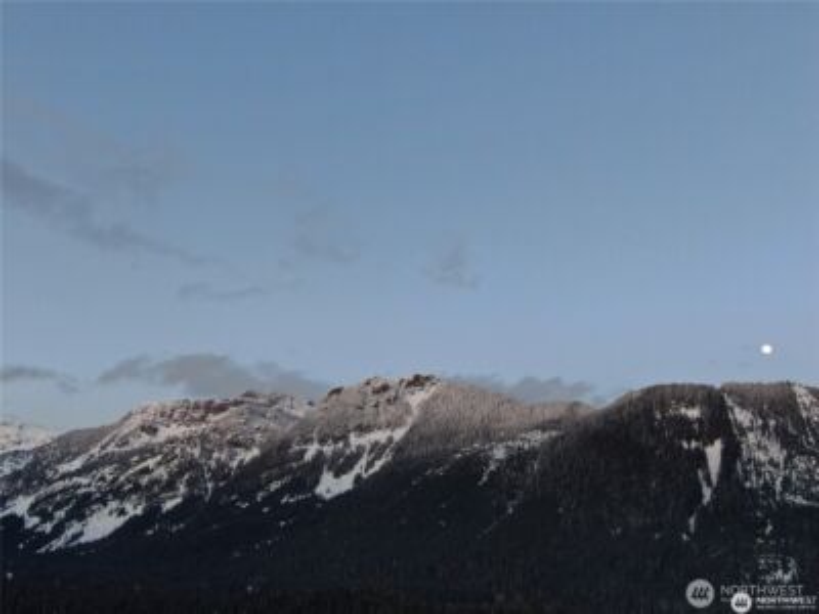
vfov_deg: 45.4
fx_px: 733
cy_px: 307
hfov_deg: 58.4
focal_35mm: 31
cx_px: 410
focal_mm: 5.33
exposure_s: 1/40
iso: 100
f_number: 3.1
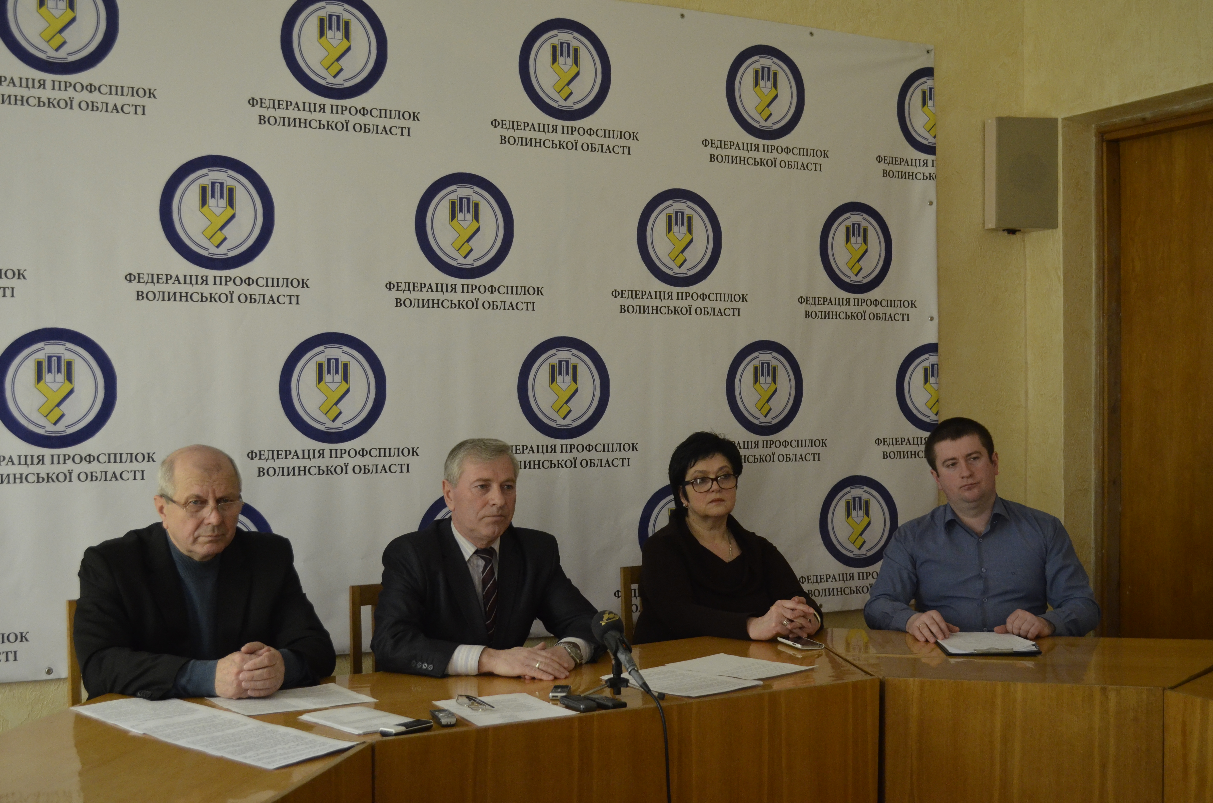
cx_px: 606
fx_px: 1412
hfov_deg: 46.5
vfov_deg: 31.8
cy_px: 402
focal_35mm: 42
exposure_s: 1/500
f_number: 4.5
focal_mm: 28
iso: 1600
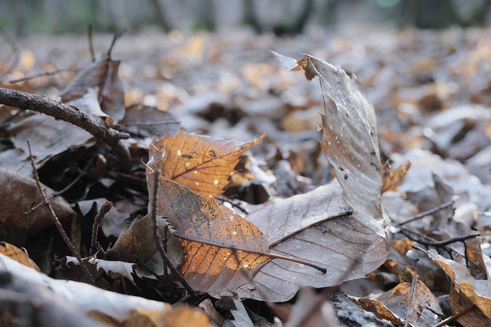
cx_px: 246
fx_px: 600
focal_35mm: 44
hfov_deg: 44.5
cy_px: 164
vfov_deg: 30.5
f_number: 4
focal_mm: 29.2
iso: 640
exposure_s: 1/170
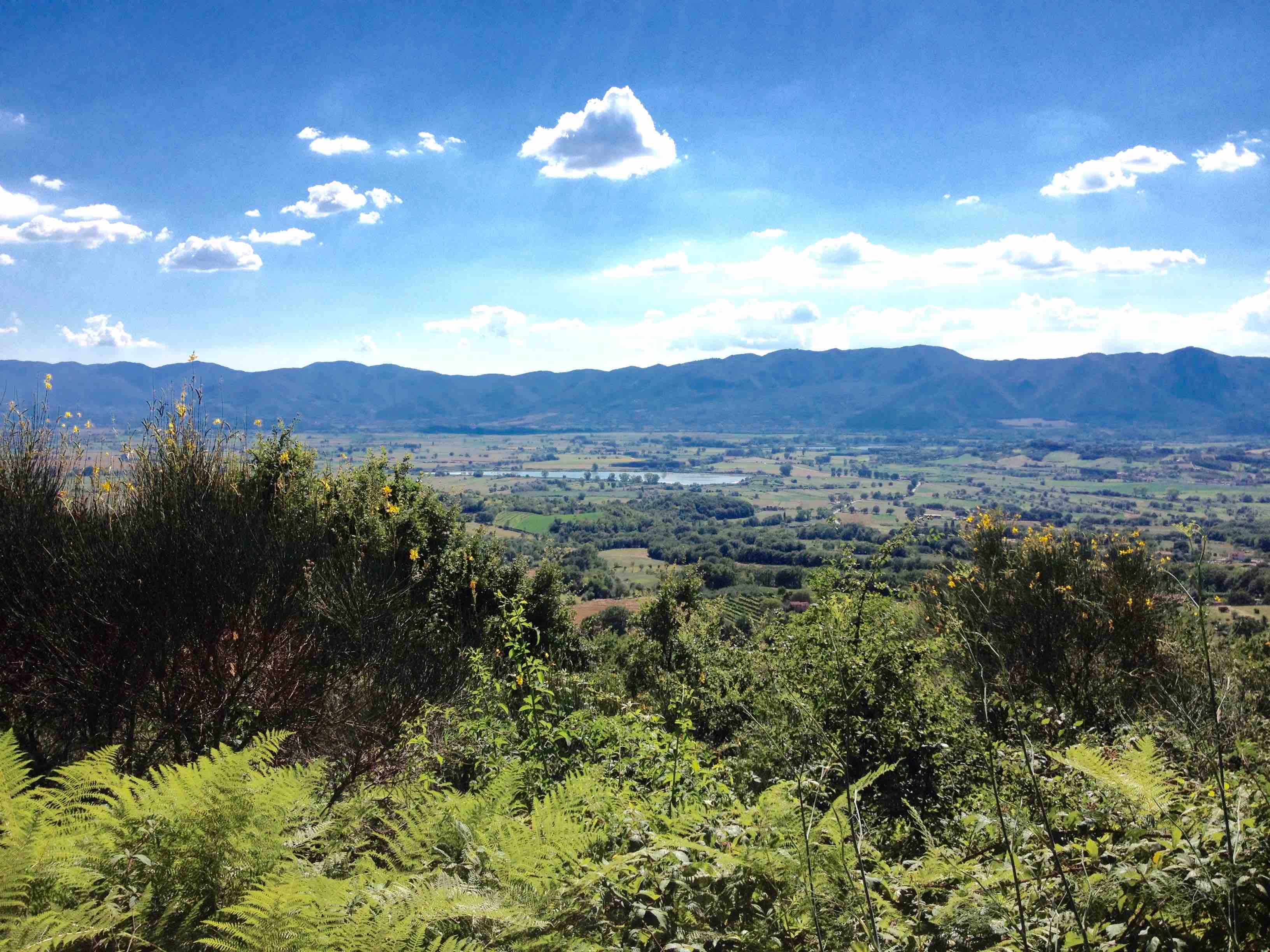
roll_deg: -1.9
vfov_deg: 40.7
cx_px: 635
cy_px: 476
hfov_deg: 52.6
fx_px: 1284
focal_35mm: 35
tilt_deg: -3.3
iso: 50
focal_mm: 4.28
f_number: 2.4
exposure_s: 1/2762
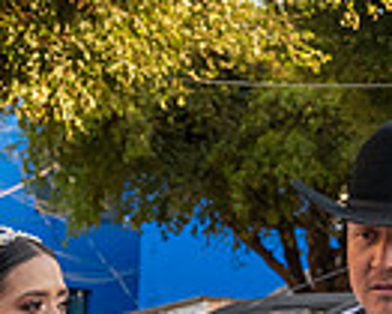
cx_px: -42
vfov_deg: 7.8
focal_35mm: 195
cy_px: 459
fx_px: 2264
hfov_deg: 9.8
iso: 1000
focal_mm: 47
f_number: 5.3
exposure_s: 1/1600
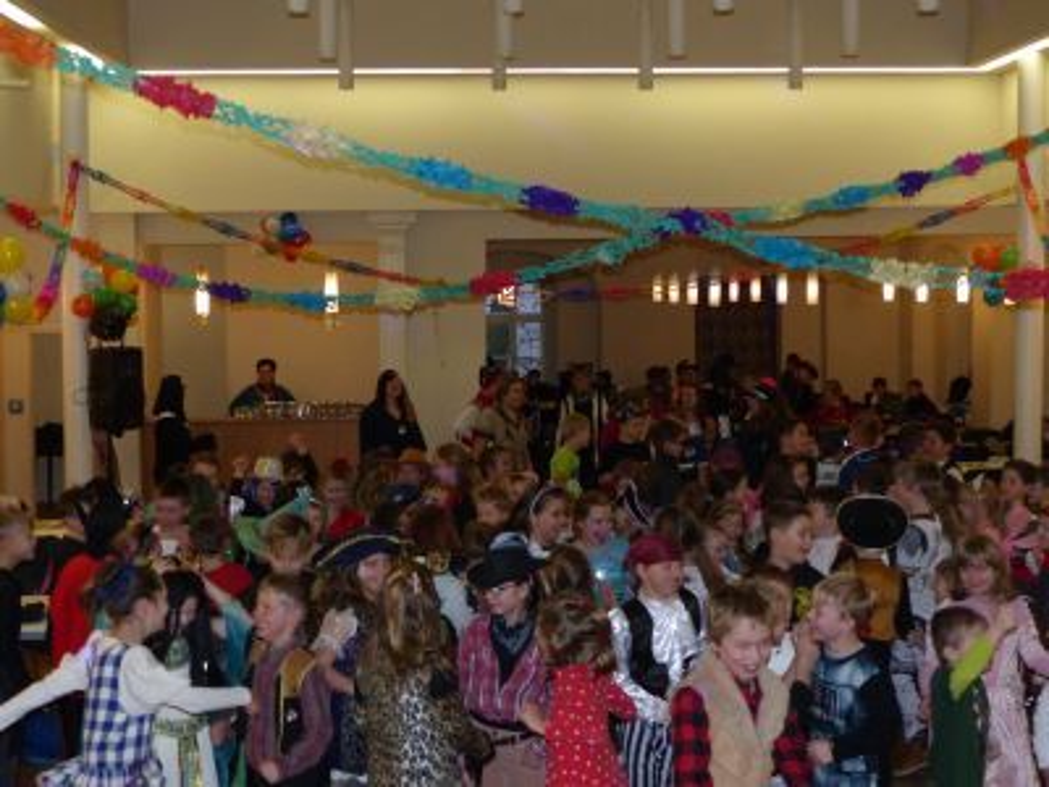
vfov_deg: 28.0
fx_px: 1576
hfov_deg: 36.8
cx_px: 524
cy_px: 394
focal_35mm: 52
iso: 400
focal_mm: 9.4
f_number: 2.8
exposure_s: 1/125
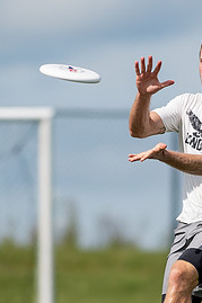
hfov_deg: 1.0
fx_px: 11410
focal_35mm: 1354
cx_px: 126
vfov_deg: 1.5
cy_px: 247
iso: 100
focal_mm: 300
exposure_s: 1/4000
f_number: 2.8
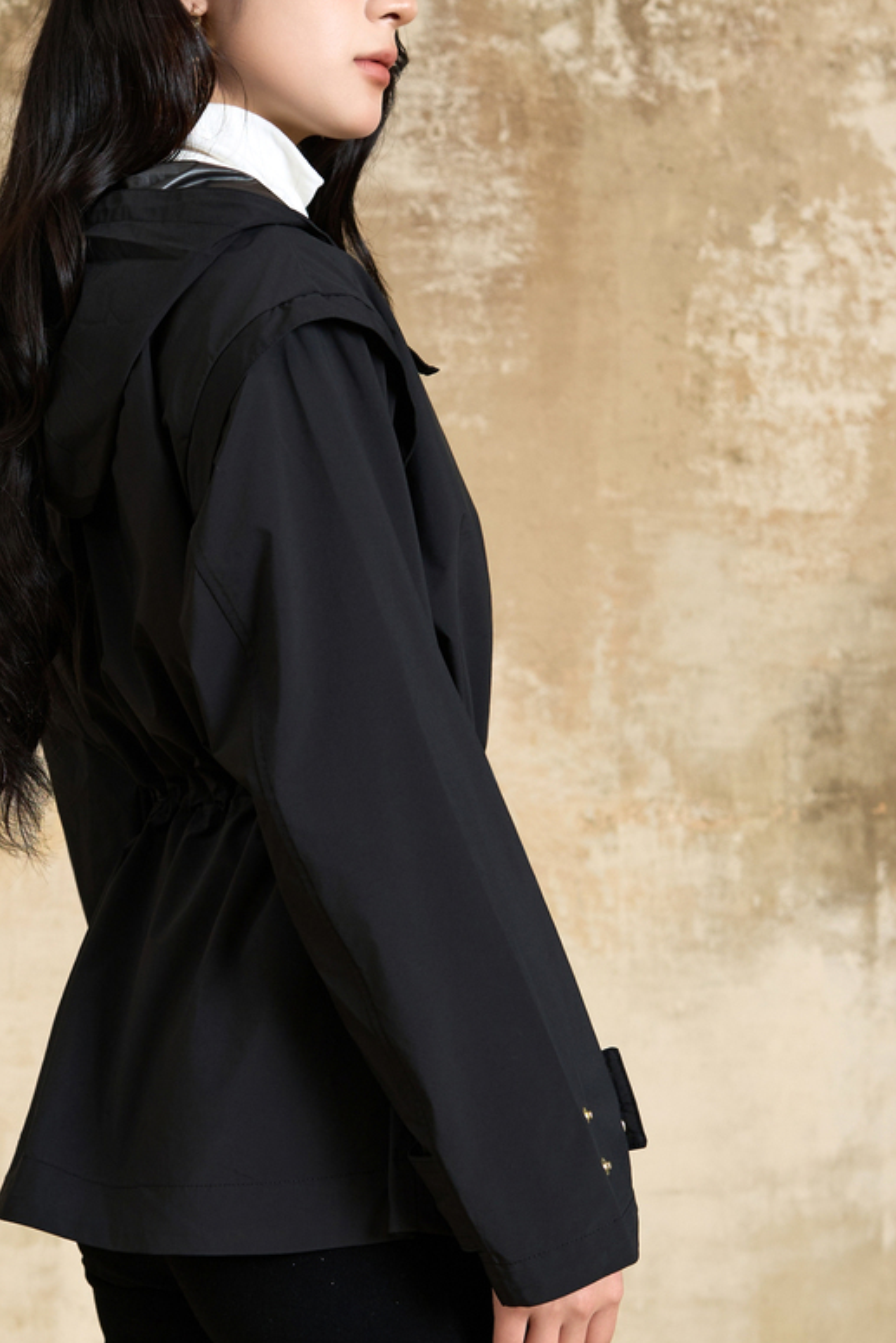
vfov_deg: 27.0
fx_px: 2799
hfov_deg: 18.1
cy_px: 752
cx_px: 241
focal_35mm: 75
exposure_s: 1/160
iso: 200
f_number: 4
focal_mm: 30
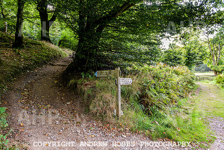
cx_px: 112
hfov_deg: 73.7
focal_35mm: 24
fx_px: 149
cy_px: 75
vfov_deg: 53.2
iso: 640
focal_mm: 24
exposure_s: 1/100
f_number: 4.5
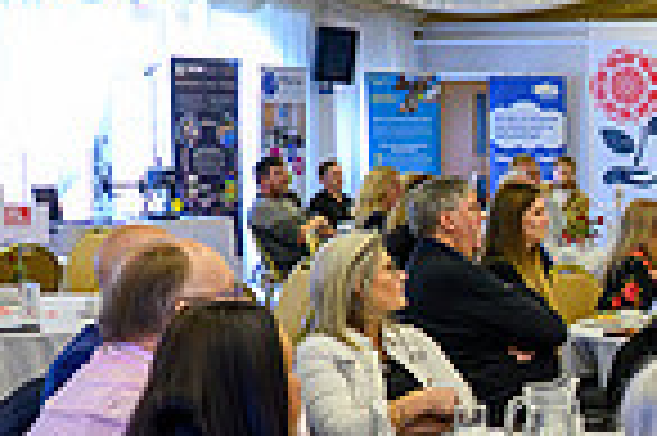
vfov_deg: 12.7
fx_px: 1951
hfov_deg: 18.0
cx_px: 834
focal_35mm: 107
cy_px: 298
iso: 8000
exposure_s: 1/100
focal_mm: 24
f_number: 4
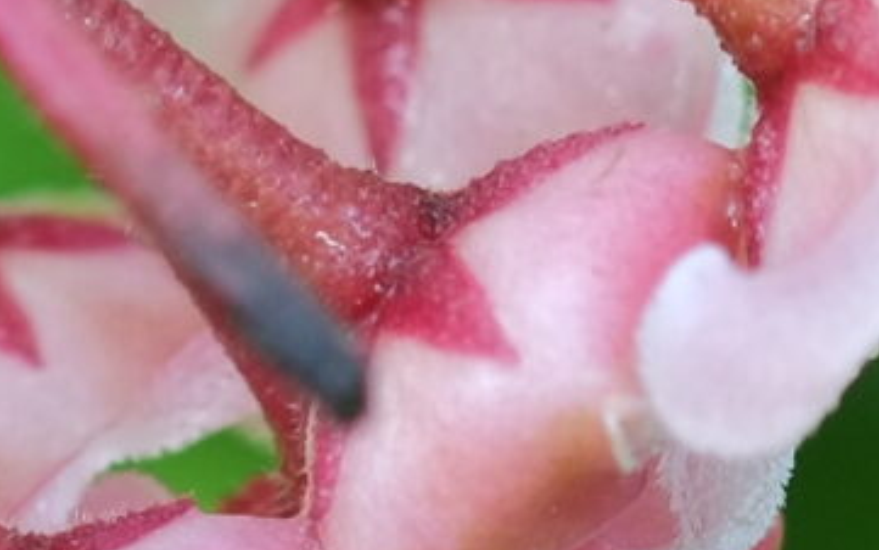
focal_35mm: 650
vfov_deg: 2.0
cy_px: -461
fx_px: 15578
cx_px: -986
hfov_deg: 3.2
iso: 800
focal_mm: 60
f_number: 5.6
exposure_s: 1/140
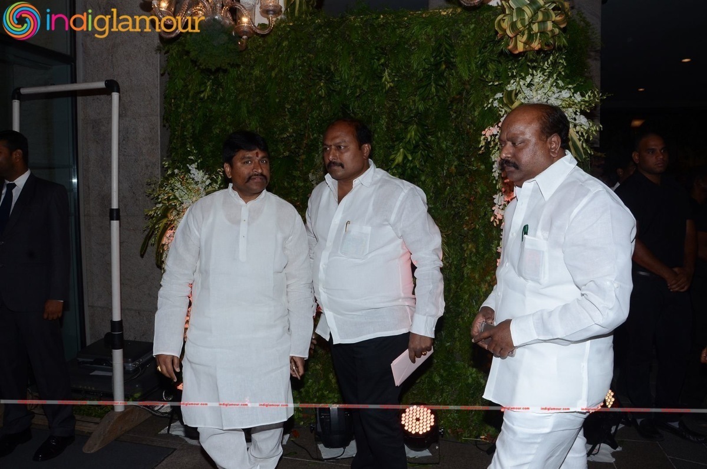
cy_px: 234
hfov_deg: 67.5
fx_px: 529
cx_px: 354
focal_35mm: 27
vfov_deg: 47.7
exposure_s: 1/125
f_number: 9
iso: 500
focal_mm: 18
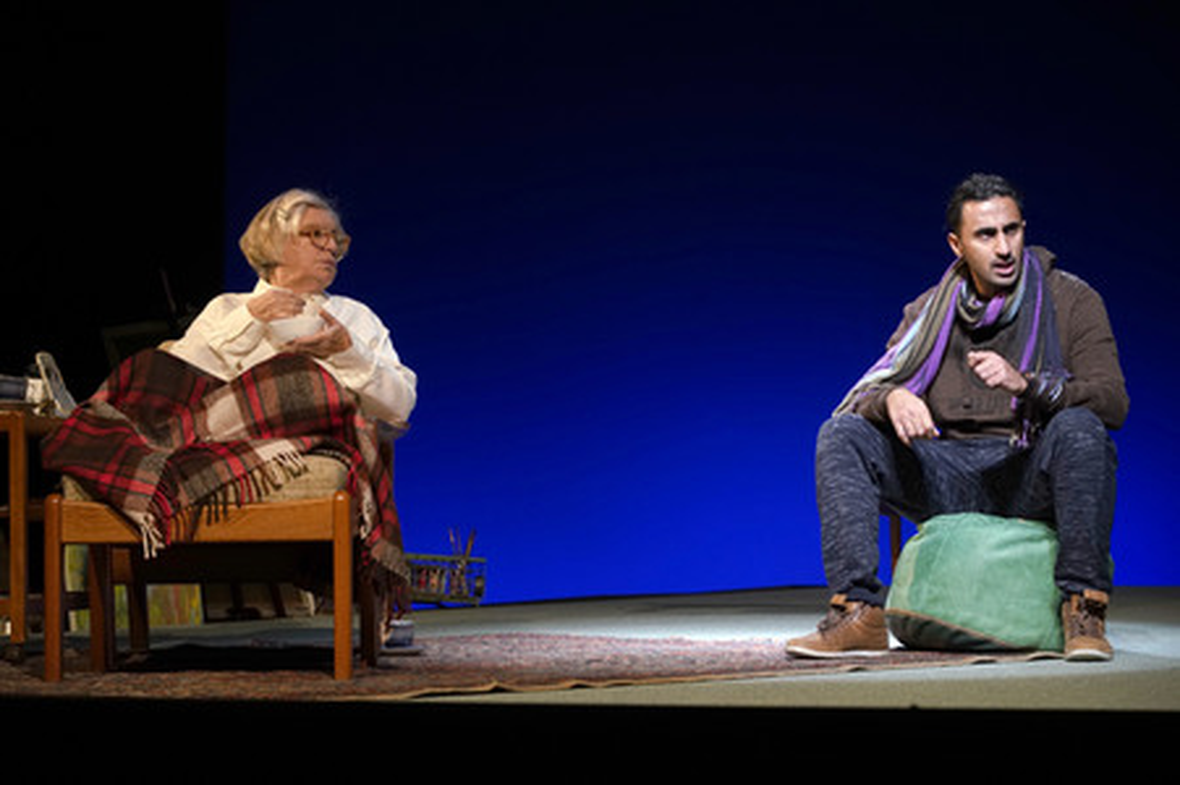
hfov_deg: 21.0
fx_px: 3177
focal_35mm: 97
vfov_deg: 14.1
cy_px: 392
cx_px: 590
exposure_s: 1/200
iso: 1600
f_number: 5.6
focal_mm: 97
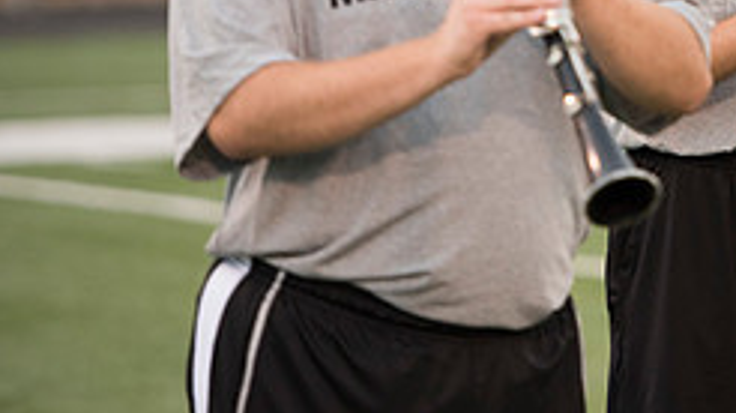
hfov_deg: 5.6
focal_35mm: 383
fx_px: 7470
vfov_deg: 3.2
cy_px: -130
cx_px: 832
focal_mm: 155
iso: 1000
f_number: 2.8
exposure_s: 1/1250
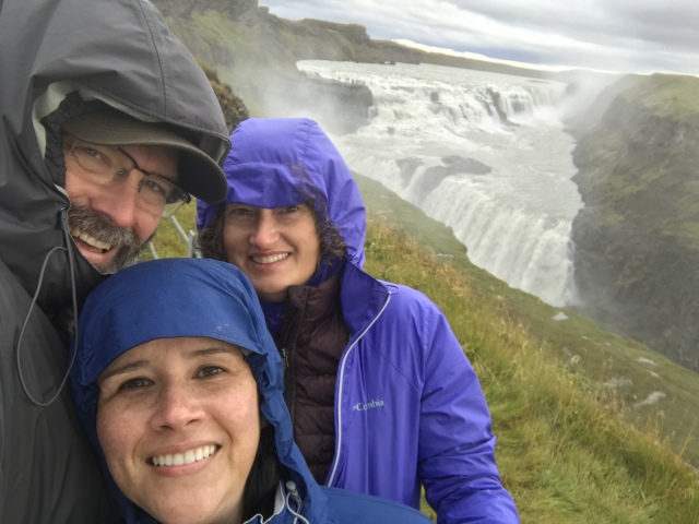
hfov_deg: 56.8
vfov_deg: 44.2
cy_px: 262
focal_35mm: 32
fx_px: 646
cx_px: 350
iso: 32
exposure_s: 1/100
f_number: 2.2
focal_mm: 2.87
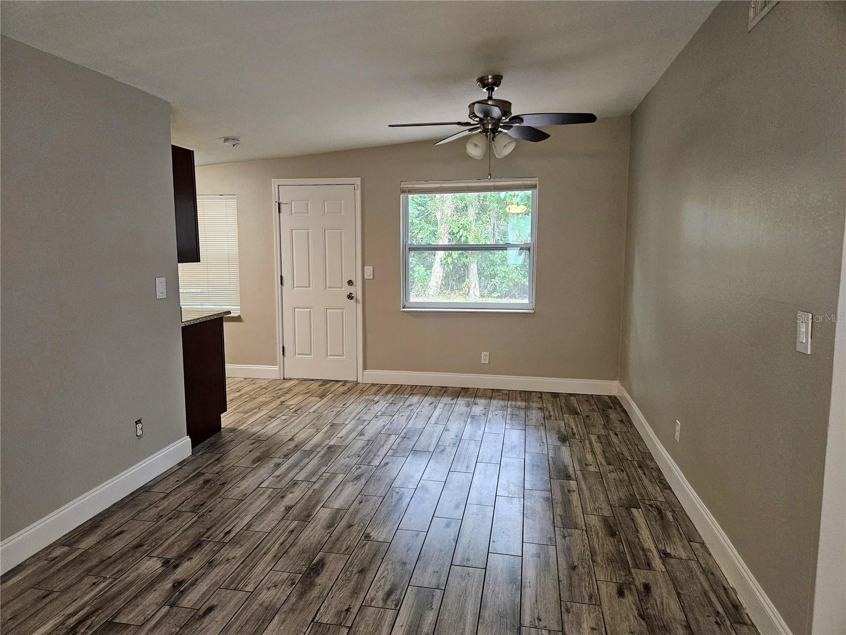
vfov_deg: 58.9
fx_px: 562
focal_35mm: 23
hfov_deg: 73.9
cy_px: 318
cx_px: 423
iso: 800
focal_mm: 5.4
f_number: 1.8
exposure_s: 1/120
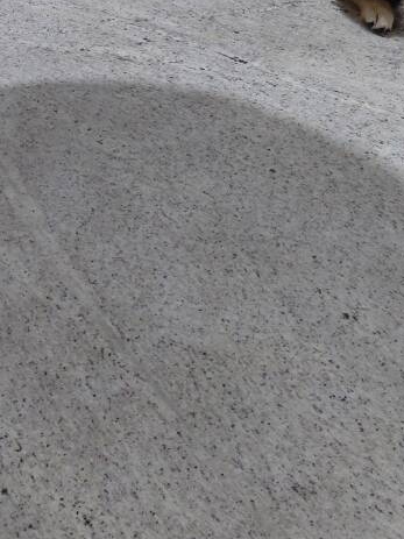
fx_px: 841
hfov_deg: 26.6
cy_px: 106
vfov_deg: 34.4
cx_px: 306
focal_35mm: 54
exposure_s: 1/33.4
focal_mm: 4.69
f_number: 1.8
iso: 400
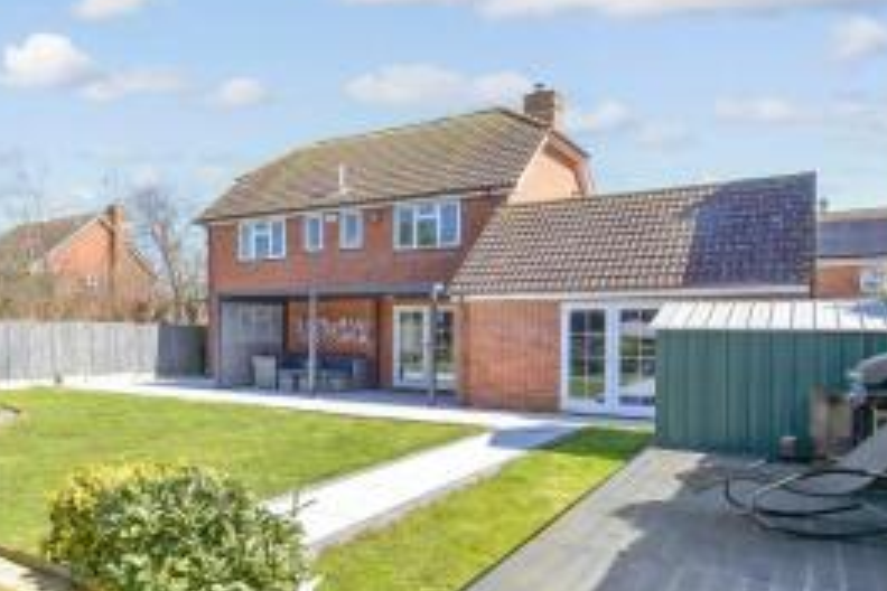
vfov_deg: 47.4
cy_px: 378
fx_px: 665
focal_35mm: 27
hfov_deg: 63.5
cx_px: 223
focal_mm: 10
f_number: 8
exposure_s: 1/200
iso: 160
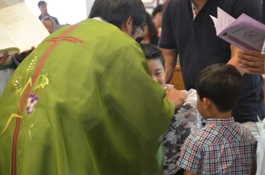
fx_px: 1157
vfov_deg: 8.7
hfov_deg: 13.1
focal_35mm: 158
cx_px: 132
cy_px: 88
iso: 1600
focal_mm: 105
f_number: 5.3
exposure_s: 1/25
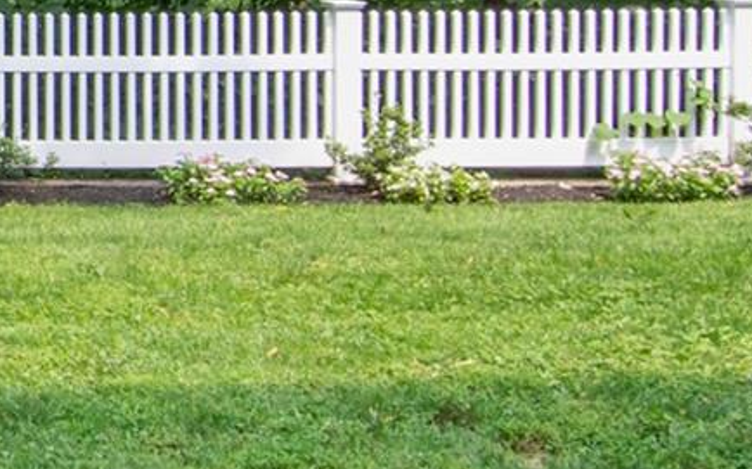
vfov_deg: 15.3
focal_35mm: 79
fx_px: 1627
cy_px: -205
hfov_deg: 21.2
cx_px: -430
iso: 500
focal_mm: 11
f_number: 11
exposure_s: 1/160
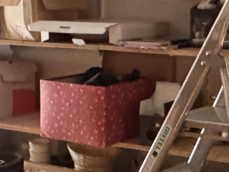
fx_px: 662
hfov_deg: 19.6
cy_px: 63
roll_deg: +0.1
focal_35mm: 100
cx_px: 151
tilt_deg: -5.5
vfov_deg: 14.8
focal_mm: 2.22
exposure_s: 1/50
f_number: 2.2
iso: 1250
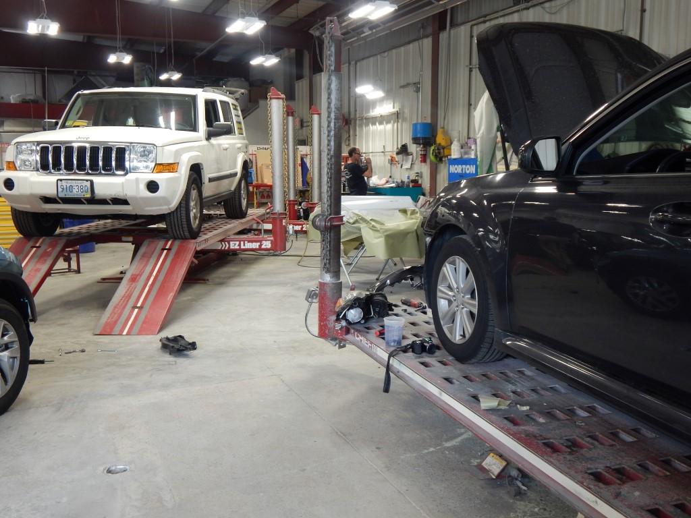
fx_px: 679
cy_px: 259
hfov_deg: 54.0
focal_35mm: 34
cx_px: 346
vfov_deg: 41.8
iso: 180
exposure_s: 1/30
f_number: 3.3
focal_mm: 6.1
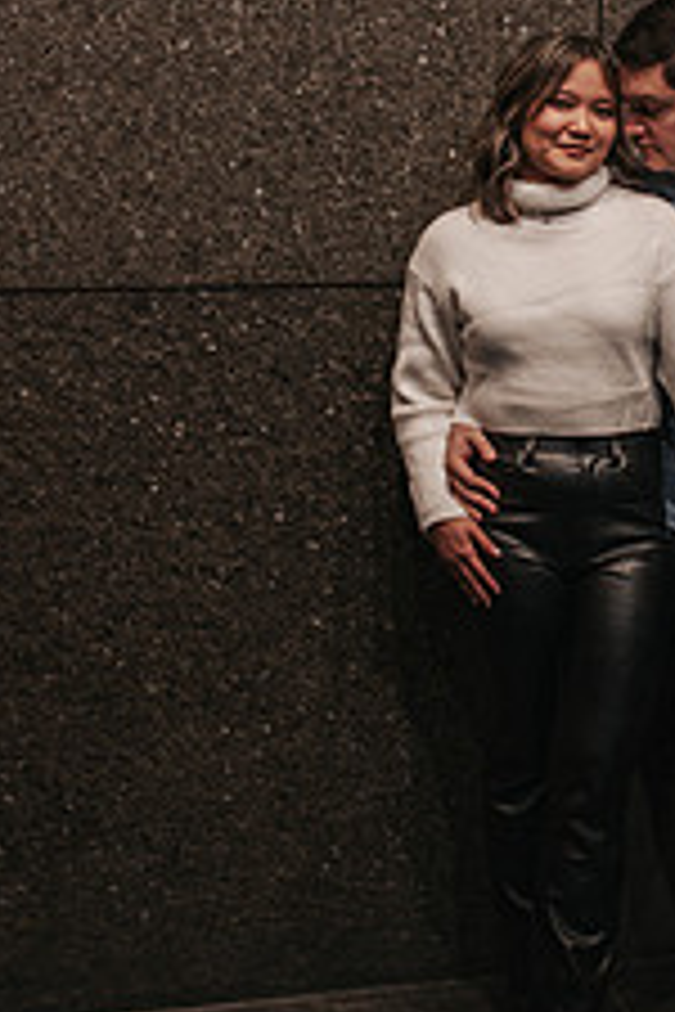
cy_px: 310
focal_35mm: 70
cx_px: 590
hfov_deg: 19.2
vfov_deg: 28.6
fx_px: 1969
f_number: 2.8
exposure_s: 1/160
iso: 1250
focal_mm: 35
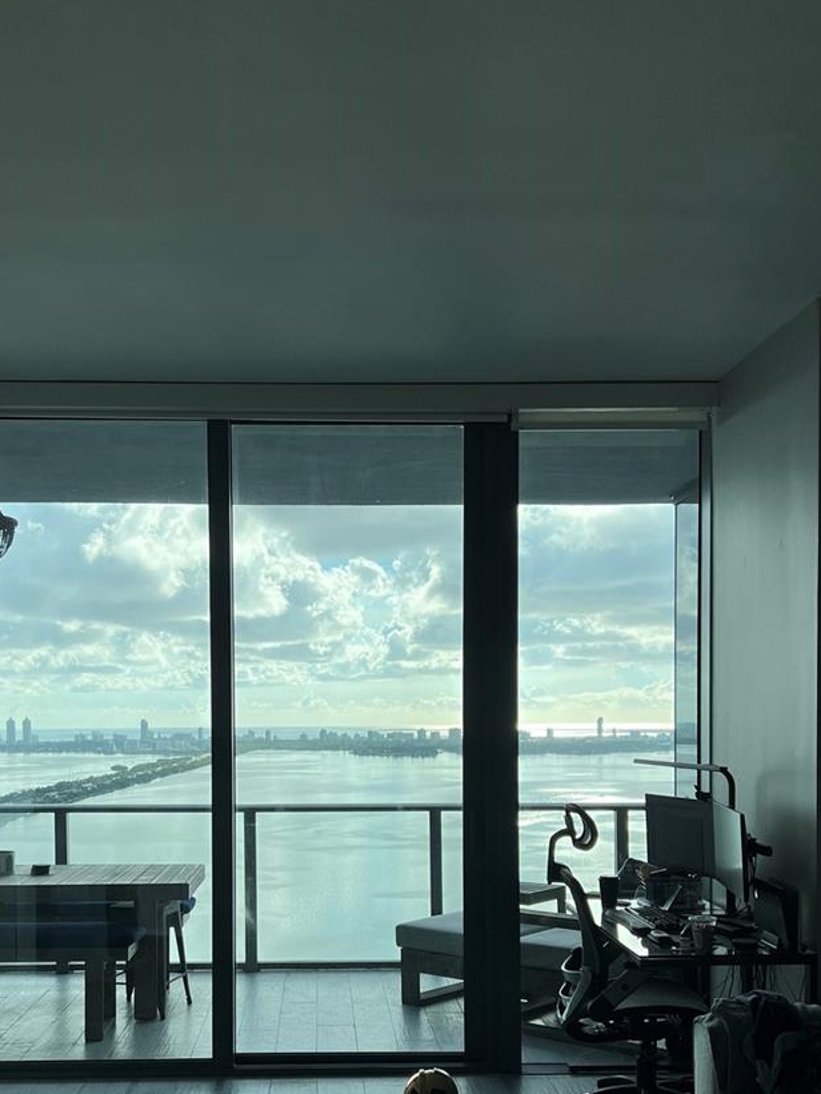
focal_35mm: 38
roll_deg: +0.7
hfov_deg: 37.6
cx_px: 341
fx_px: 1201
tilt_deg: -1.8
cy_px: 748
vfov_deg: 48.0
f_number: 1.5
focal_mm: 5.7
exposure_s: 1/2994
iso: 50
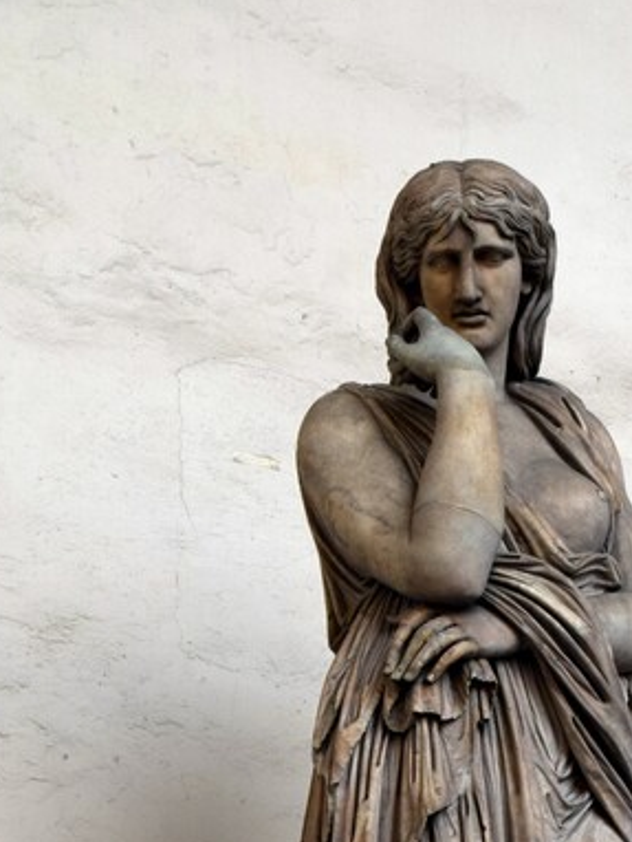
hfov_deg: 9.4
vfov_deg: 12.4
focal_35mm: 157
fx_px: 3818
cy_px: 835
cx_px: 521
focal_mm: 52
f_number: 8
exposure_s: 1/250
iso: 400
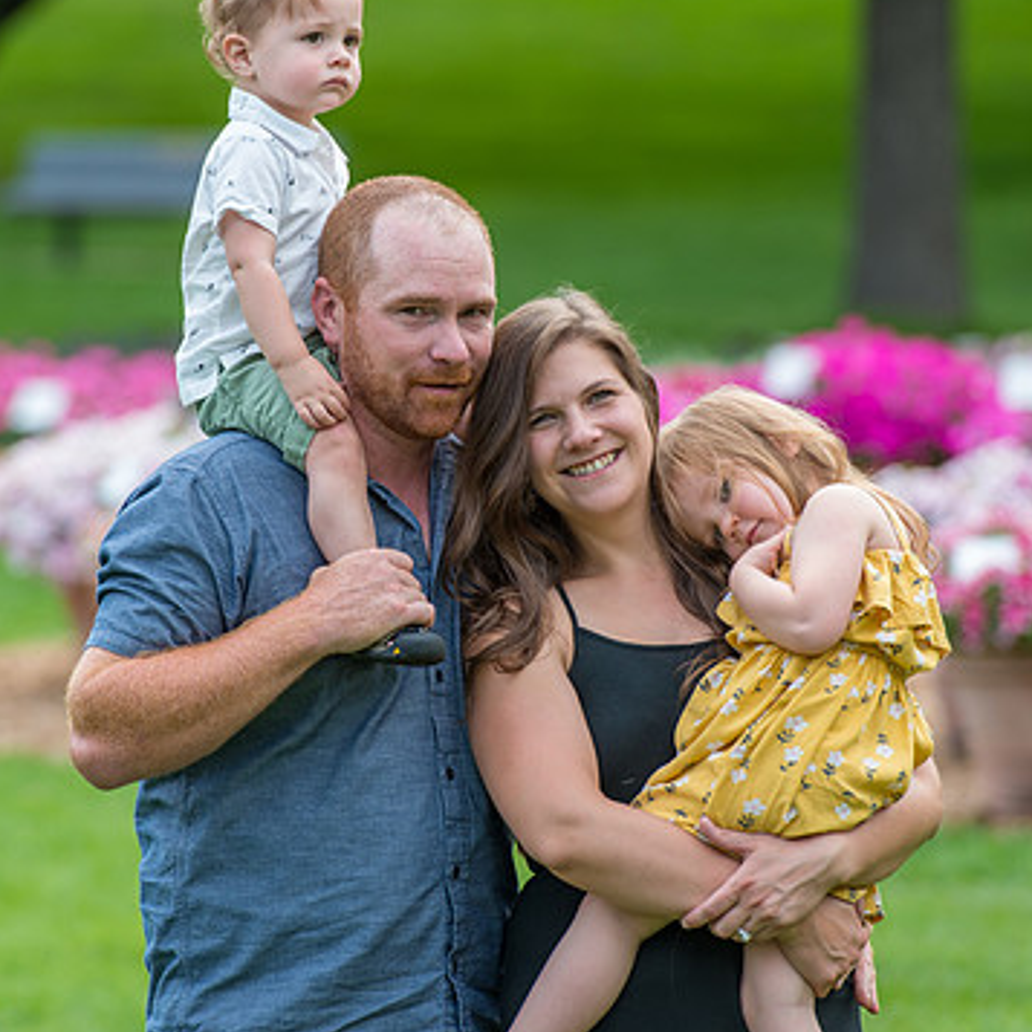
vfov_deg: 5.5
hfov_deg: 5.5
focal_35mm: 321
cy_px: 515
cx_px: 453
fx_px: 10827
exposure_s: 1/250
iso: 200
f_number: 4.5
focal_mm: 200
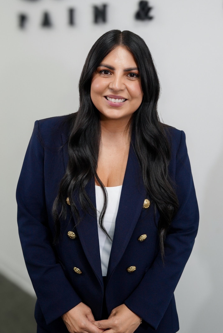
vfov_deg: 51.9
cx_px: 112
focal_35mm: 37
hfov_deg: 36.0
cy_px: 166
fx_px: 343
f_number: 4
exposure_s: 1/160
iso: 800
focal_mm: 37
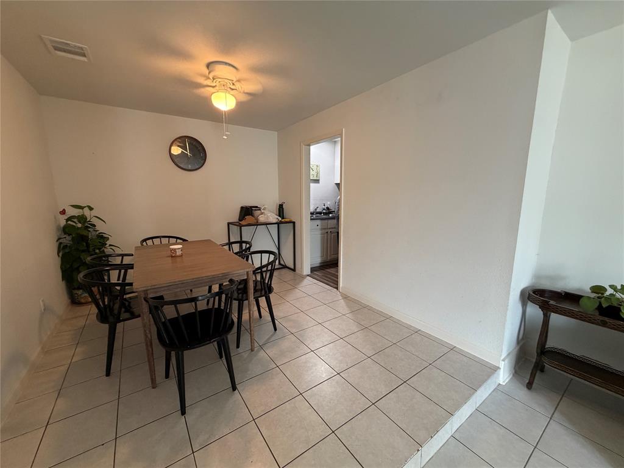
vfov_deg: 85.7
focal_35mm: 14
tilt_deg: -8.6
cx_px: 312
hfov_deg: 102.1
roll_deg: -0.1
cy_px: 234
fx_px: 252
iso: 400
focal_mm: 2.22
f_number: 2.2
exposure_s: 1/60
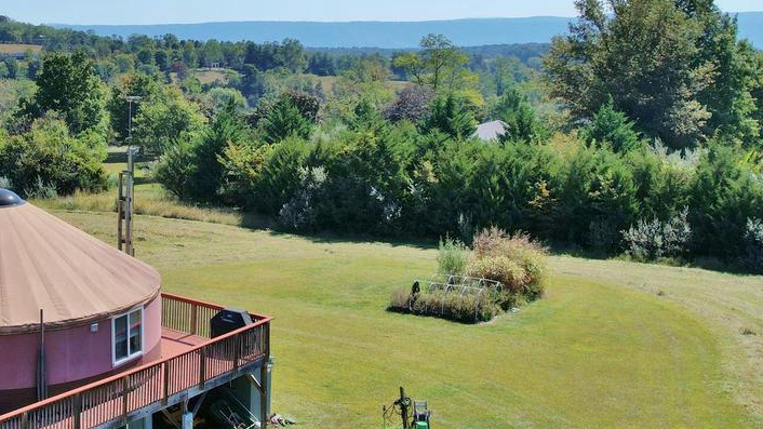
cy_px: 129
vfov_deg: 25.2
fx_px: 951
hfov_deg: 42.5
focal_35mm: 47
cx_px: 202
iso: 110
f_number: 2.8
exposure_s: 1/3200
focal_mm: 8.38
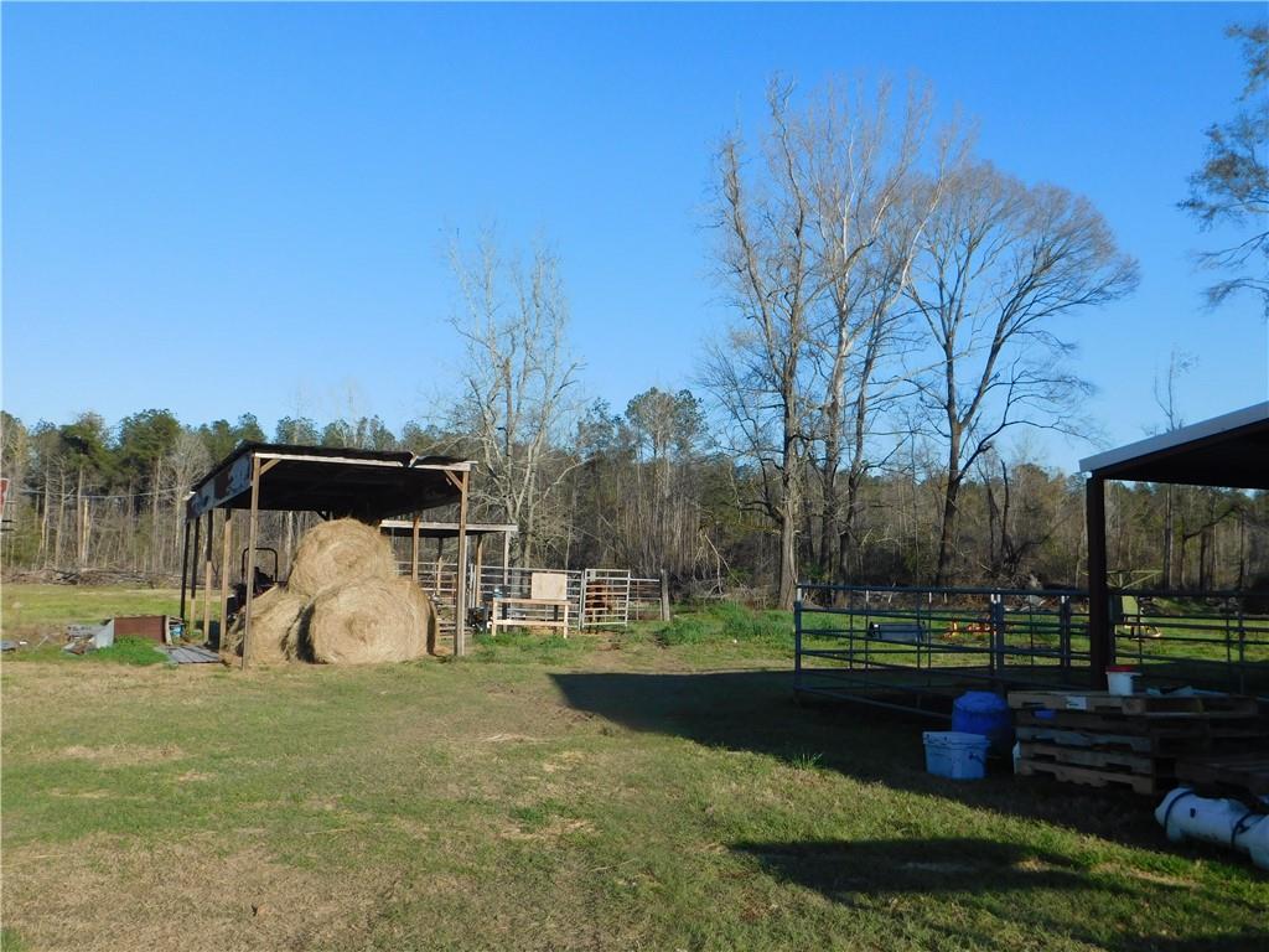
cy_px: 476
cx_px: 634
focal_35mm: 30
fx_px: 1100
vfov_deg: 46.8
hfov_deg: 60.0
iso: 125
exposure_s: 1/1250
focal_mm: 5.3
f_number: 3.2
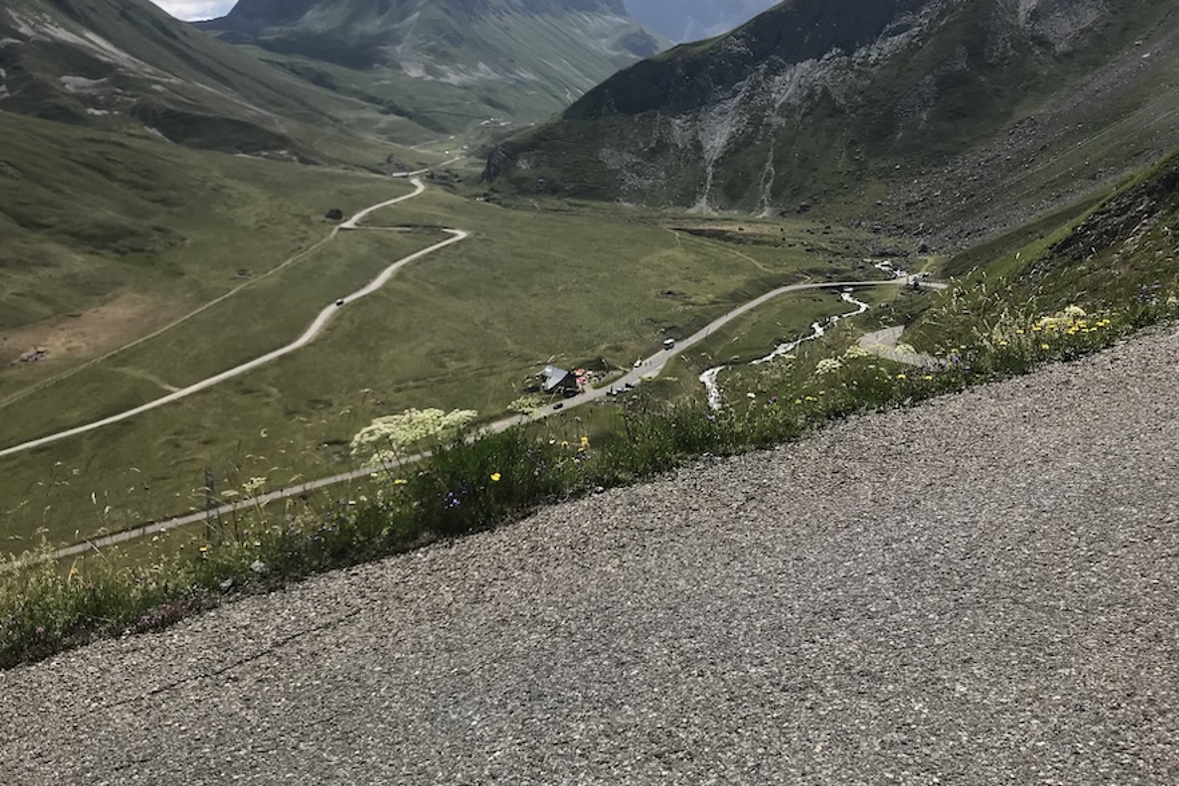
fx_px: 1081
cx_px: 560
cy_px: 310
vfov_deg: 39.8
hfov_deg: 57.2
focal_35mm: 33
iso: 20
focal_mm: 3.99
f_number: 1.8
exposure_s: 1/3546
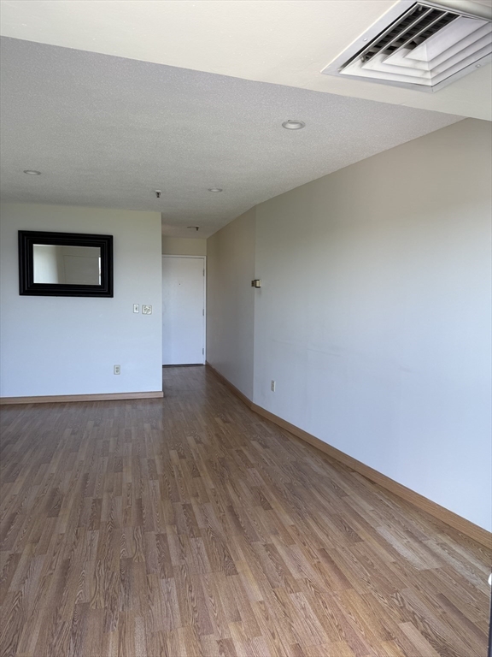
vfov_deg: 71.6
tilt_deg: -4.2
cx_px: 246
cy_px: 328
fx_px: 455
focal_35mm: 24
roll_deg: -1.7
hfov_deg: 56.8
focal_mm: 6.76
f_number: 1.78
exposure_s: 1/121
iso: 64
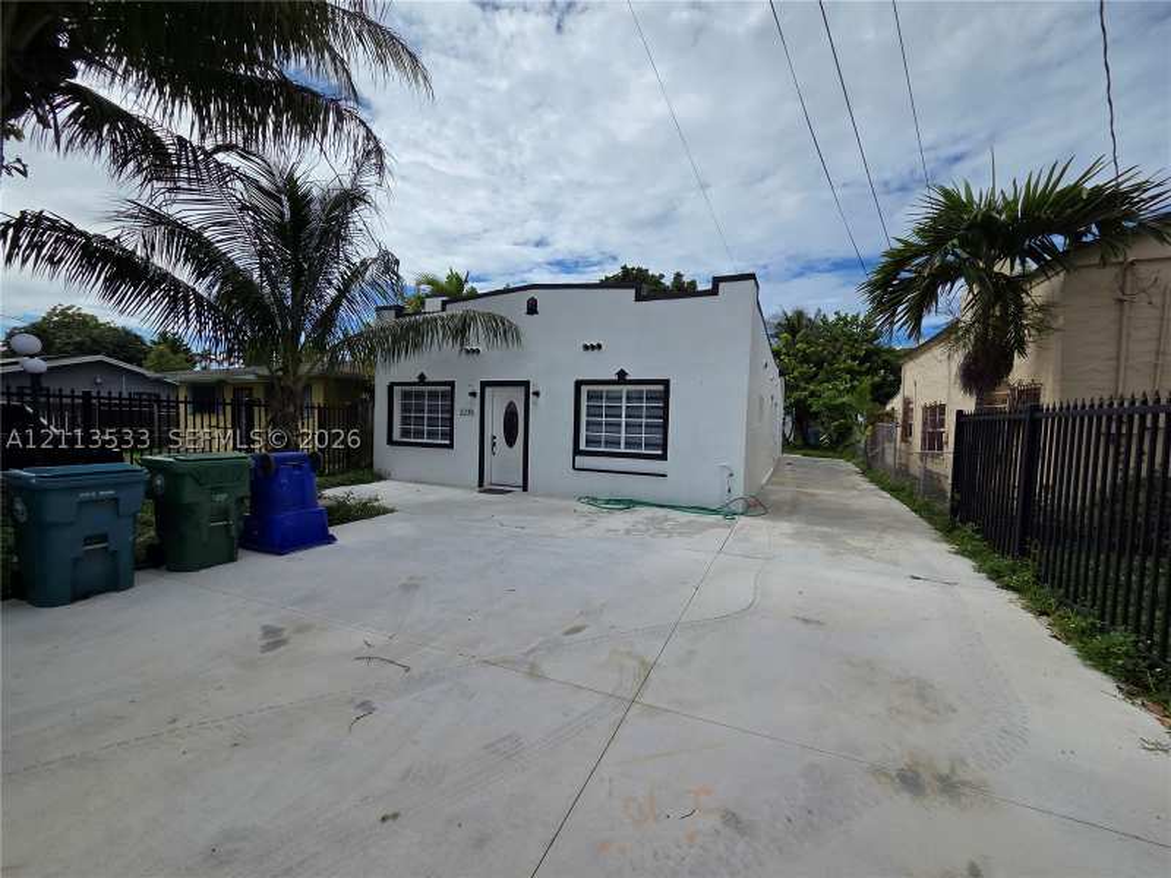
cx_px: 586
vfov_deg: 89.9
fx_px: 440
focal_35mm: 13
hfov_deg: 106.2
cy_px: 439
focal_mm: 2.2
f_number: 2.2
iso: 50
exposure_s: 1/4408
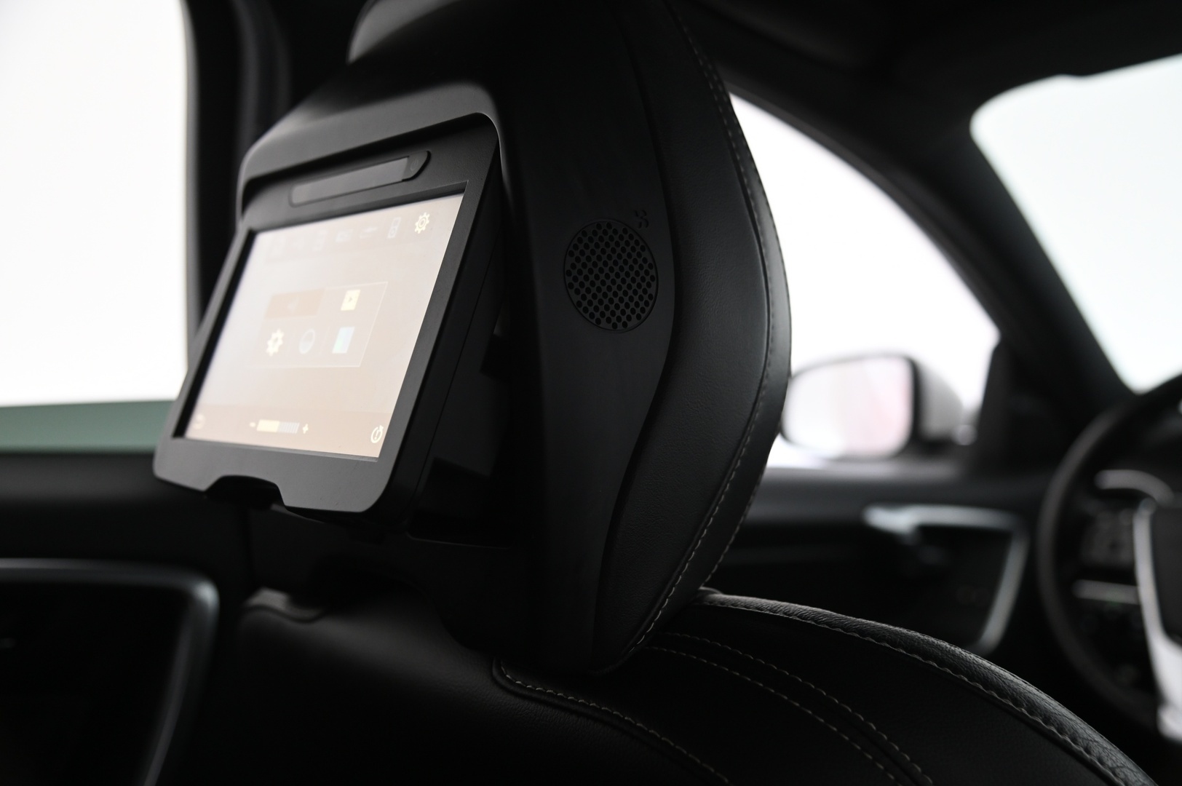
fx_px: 1247
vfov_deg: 35.0
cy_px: 393
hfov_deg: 50.7
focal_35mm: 38
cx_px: 591
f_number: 4
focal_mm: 38
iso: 2000
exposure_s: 1/40
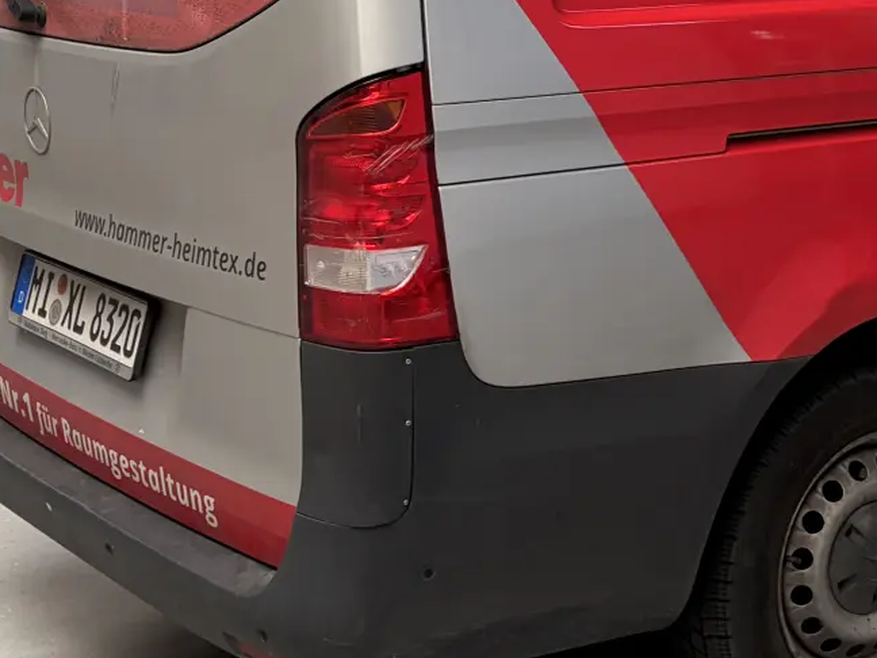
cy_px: 181
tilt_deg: -10.7
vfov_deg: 19.0
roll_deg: +0.9
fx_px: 1951
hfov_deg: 24.7
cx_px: 765
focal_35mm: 77
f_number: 1.6
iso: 80
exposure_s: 1/206
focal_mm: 5.96
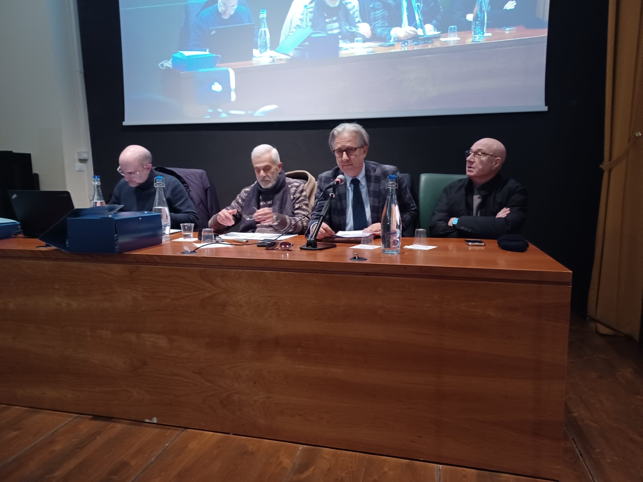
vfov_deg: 54.9
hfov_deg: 69.4
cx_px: 322
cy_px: 241
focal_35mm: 25
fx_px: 464
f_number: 1.8
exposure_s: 1/20
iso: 800
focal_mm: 4.6
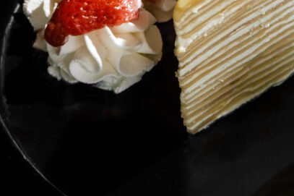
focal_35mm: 314
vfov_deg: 4.4
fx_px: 2563
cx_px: 271
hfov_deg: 6.5
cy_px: 29
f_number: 7.1
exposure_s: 1/100
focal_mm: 60
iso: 400
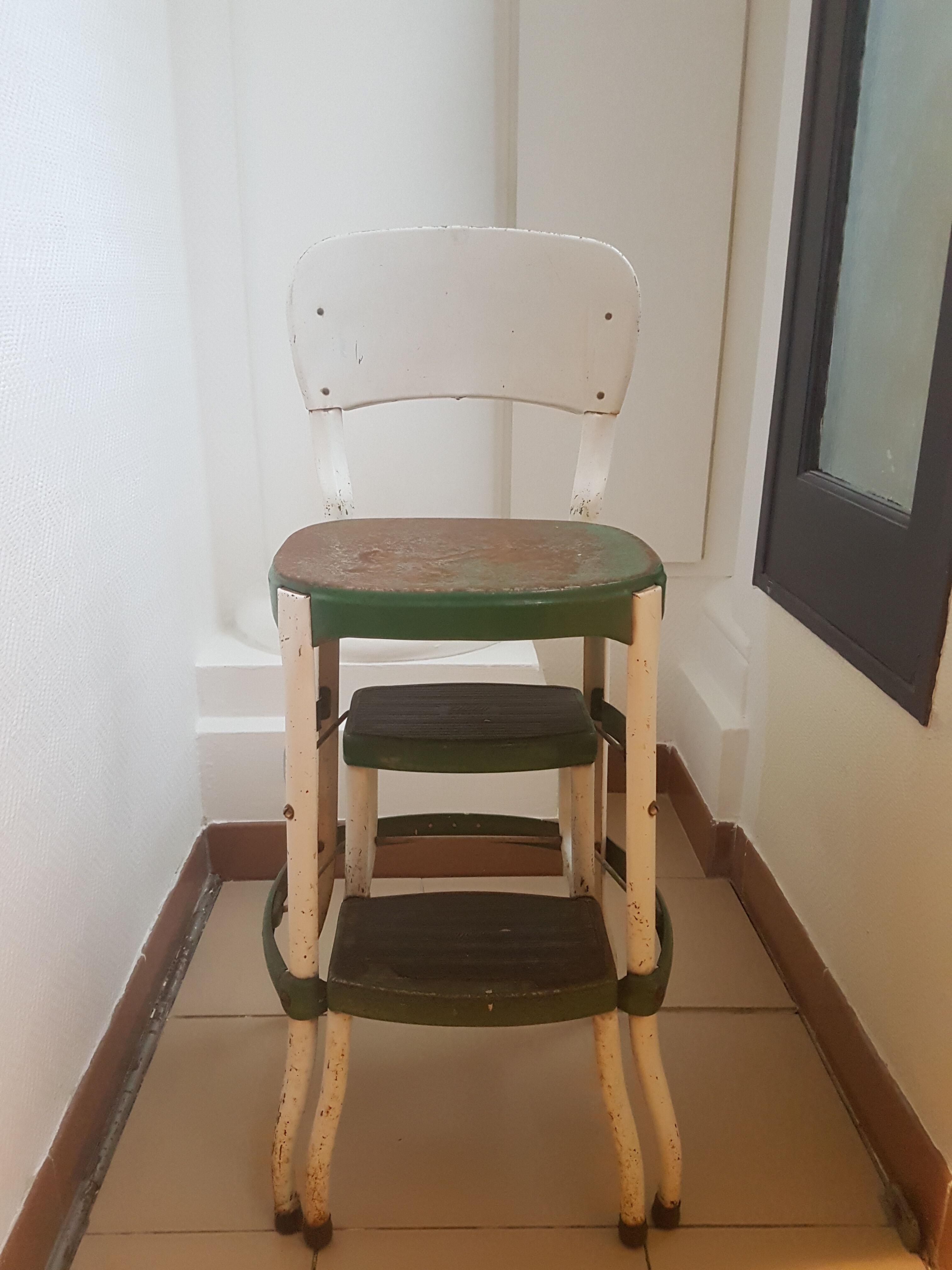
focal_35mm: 26
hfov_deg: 53.1
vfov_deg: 67.3
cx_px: 476
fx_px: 953
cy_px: 635
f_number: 1.7
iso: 320
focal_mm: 4.2
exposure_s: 1/10
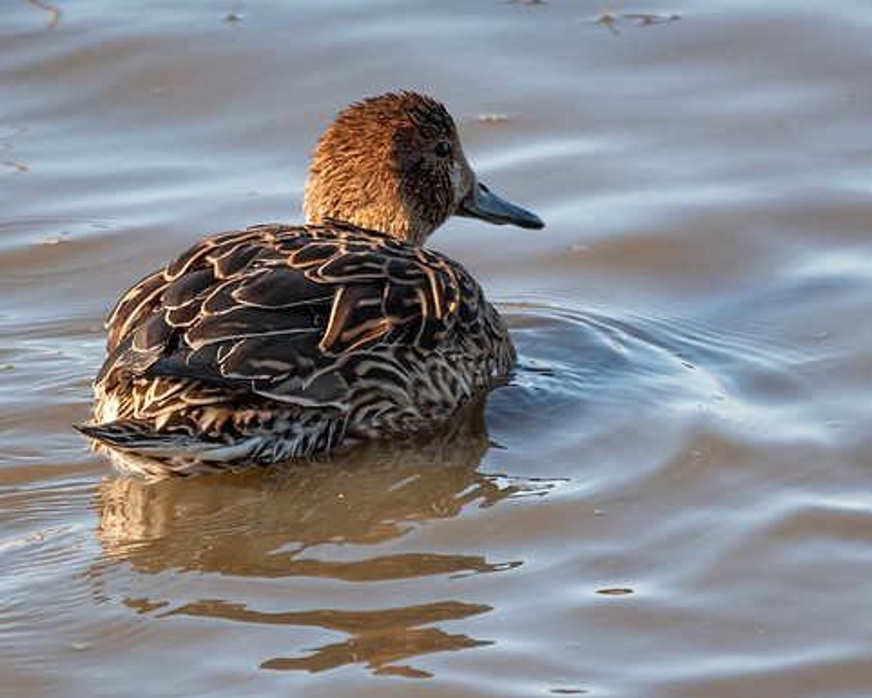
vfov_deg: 1.4
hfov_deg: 1.7
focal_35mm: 1140
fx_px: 29427
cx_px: 373
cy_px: 428
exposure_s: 1/1250
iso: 400
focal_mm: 219.76
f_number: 4
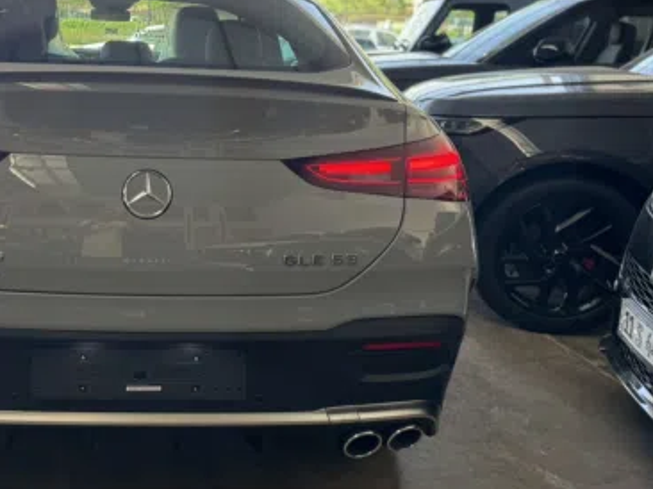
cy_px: 228
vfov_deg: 34.3
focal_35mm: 42
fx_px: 792
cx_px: 141
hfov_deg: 43.0
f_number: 1.78
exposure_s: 1/150
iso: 80
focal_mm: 6.76
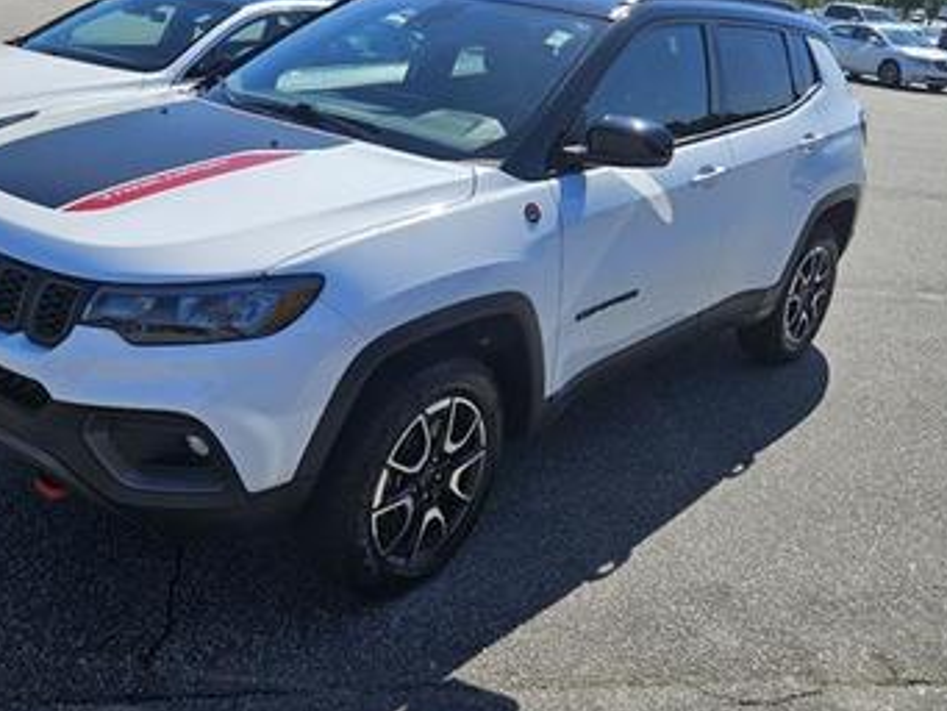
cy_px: 283
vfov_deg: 41.6
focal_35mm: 34
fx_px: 930
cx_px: 486
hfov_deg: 53.9
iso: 25
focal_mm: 5.4
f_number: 1.8
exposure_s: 1/2500
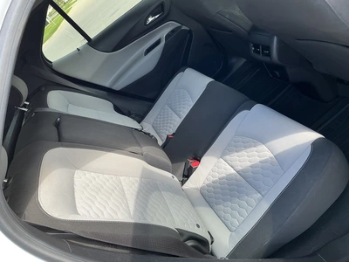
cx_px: 174
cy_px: 131
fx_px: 282
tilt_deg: -29.4
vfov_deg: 49.7
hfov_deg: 63.4
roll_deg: +41.1
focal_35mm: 28
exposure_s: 1/122
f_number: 1.8
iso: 20
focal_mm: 3
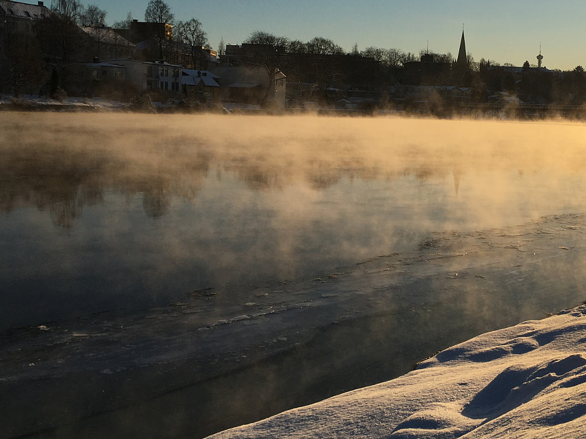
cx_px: 380
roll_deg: -1.8
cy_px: 173
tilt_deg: -4.0
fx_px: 829
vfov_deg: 29.6
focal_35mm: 49
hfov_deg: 38.6
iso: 25
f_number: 2.2
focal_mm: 4.15
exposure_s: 1/2849
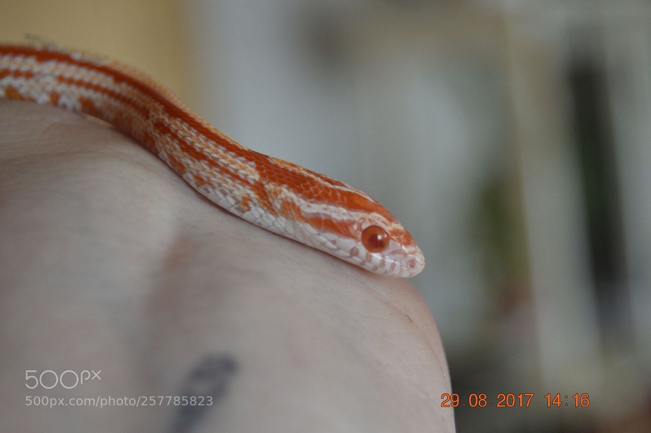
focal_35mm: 82
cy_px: 216
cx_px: 326
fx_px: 1491
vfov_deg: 16.5
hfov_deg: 24.6
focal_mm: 55
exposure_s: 1/60
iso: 640
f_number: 5.6
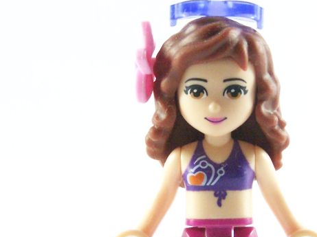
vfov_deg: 7.1
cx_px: 219
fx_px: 1912
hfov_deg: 9.5
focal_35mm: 209
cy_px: 203
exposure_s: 1/60
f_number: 4
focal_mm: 15.6
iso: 400
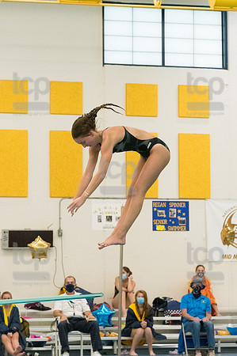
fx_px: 1485
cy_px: 178
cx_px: 118
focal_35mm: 150
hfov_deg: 9.1
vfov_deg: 13.7
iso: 10000
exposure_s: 1/1000
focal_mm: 100
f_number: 5.6
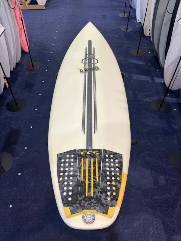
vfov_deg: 67.3
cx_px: 90
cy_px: 120
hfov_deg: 53.1
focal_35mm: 26
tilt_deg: -48.0
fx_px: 181
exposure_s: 1/120
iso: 64
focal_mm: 5.1
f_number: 1.6
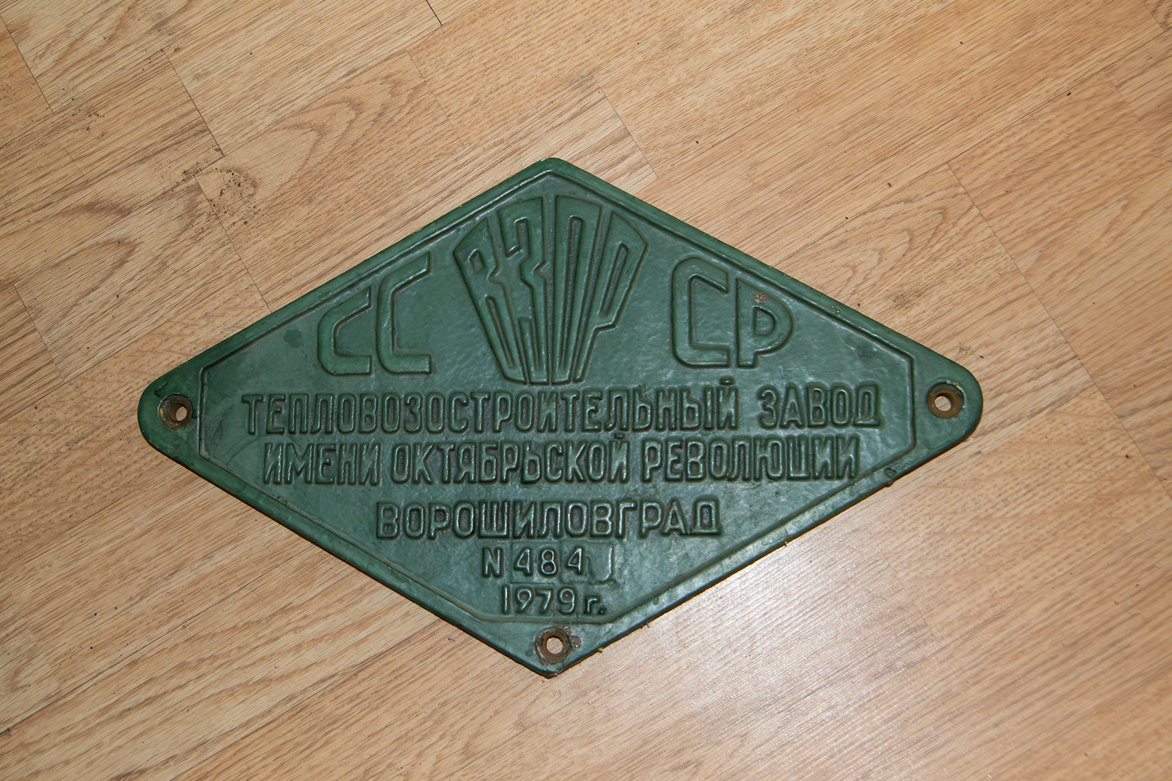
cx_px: 586
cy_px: 390
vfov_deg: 29.9
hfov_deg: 43.6
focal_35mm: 45
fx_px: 1465
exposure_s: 1/200
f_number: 8
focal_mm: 30
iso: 3200
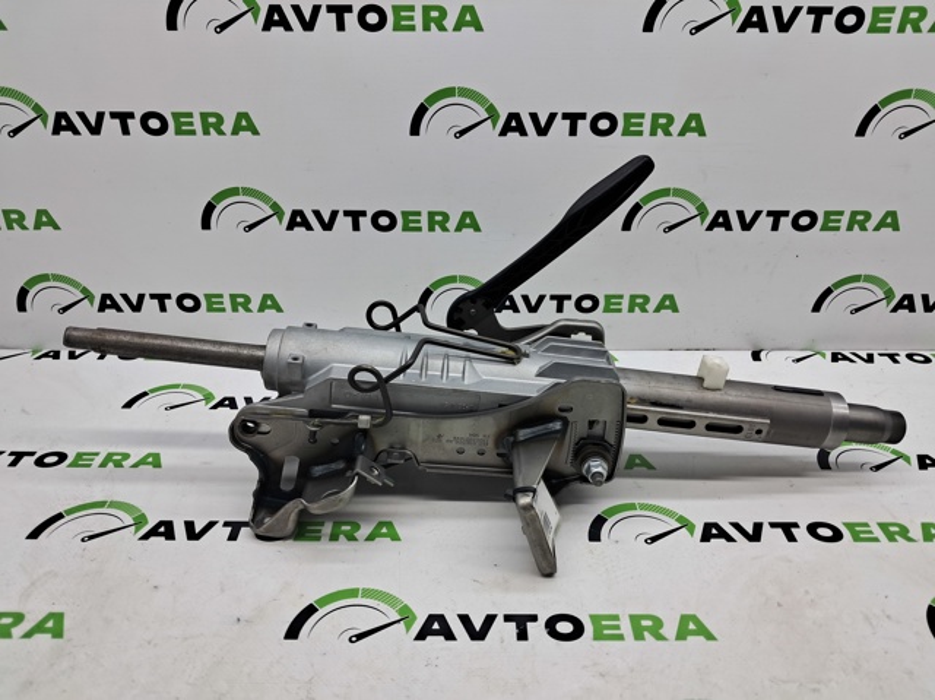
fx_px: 729
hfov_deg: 65.4
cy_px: 350
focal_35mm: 27
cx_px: 468
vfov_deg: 51.3
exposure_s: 1/100
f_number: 1.8
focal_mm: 4
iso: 50
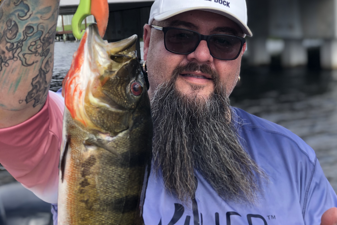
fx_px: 749
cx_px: 170
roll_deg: +4.1
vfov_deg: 17.0
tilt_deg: -9.4
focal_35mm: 80
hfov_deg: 25.4
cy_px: 163
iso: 20
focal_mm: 6.6
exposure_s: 1/198
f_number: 2.8
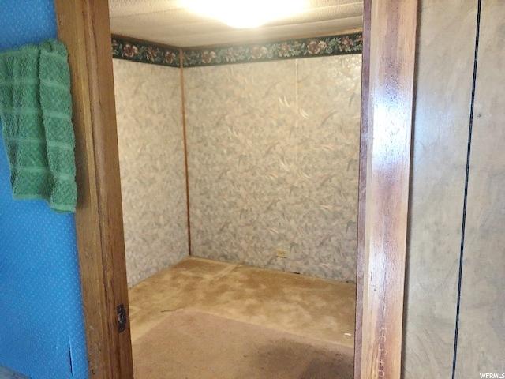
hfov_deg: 63.4
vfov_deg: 49.7
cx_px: 252
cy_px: 190
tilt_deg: -7.9
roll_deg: +2.5
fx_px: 408
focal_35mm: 28
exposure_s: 1/15
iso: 100
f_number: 1.8
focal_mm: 3.99
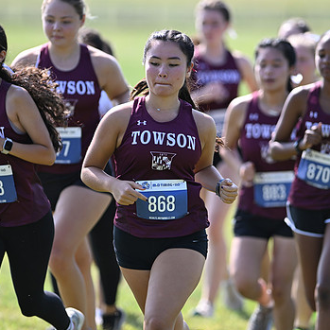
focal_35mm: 424
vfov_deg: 4.1
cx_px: 186
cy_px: 153
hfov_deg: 4.1
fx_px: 4573
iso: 250
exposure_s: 1/1600
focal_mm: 300
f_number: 2.8
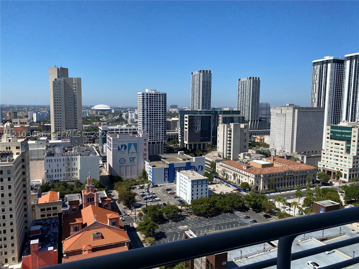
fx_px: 270
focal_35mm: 26
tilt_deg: -6.3
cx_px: 180
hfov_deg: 67.3
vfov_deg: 53.1
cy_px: 134
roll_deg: -1.0
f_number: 1.8
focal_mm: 4.25
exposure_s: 1/3846
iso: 32
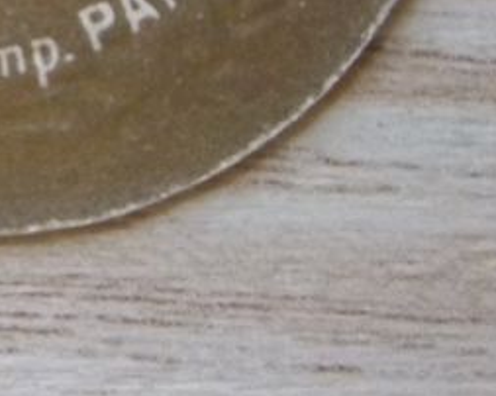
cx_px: -259
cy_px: -241
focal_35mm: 108
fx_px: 1584
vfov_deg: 13.3
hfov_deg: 16.2
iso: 304
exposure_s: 1/8
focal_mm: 5.05
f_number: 3.5
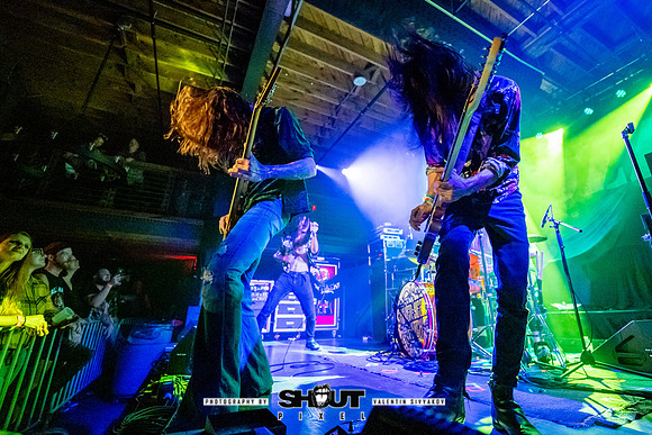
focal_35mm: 16
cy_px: 193
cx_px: 366
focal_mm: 14
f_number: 2.8
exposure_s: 1/200
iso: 4000
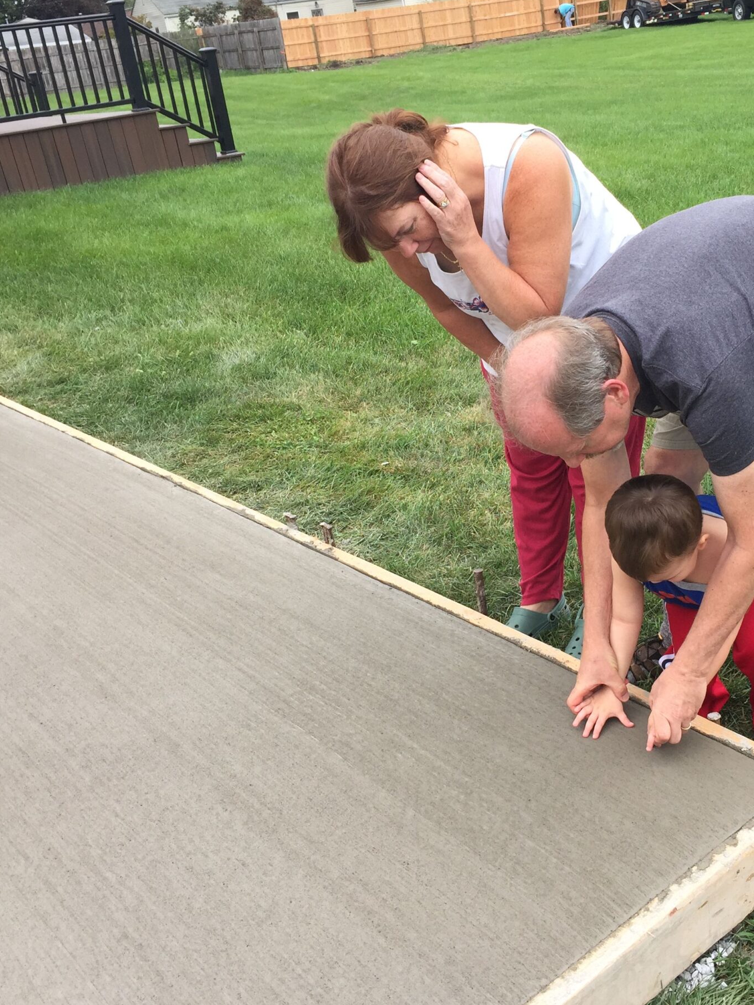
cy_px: 502
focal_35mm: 41
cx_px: 532
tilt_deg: -22.1
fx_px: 1191
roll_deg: +7.5
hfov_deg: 34.6
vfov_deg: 45.8
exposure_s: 1/488
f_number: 2.2
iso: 32
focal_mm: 4.15
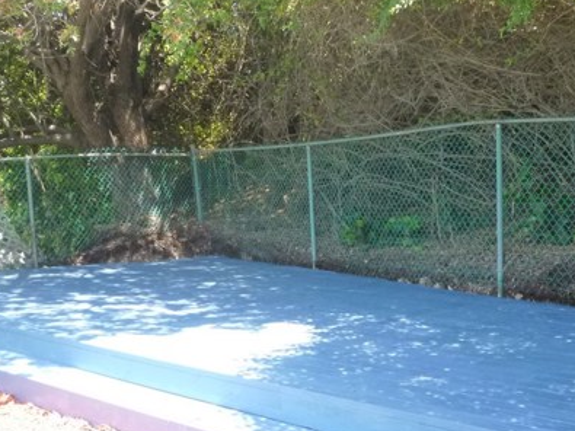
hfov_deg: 40.4
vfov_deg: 30.8
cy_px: 262
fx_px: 780
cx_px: 307
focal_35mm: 47
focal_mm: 5.2
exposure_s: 1/200
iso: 400
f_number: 3.3
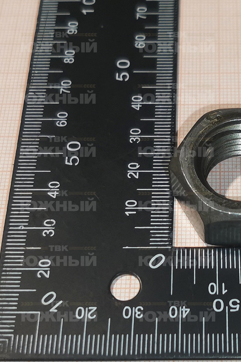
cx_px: 238
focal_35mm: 37
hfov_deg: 33.1
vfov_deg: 51.9
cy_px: 184
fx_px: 372
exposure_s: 1/100
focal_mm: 4.66
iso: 125
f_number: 1.4
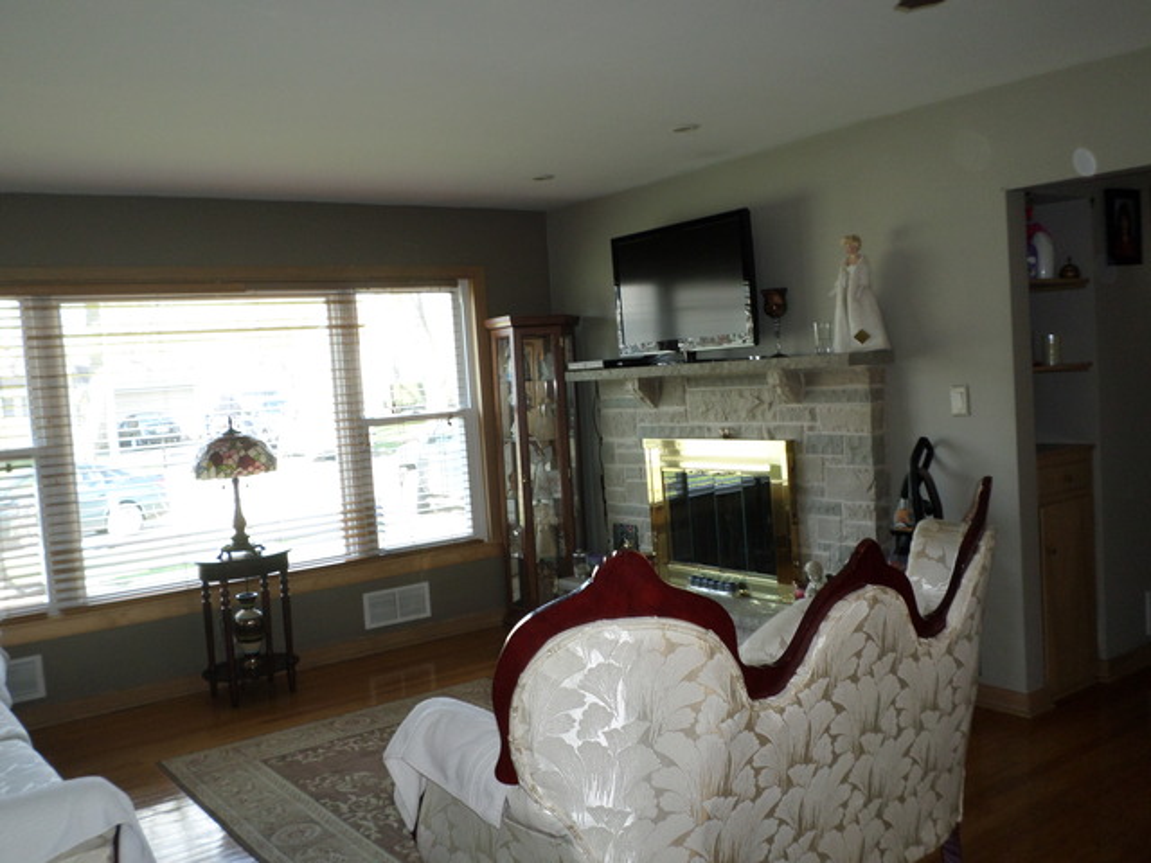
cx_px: 576
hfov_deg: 60.0
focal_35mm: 30
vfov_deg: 46.8
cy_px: 432
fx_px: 998
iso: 120
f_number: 2.7
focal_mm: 5.5
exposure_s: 1/30
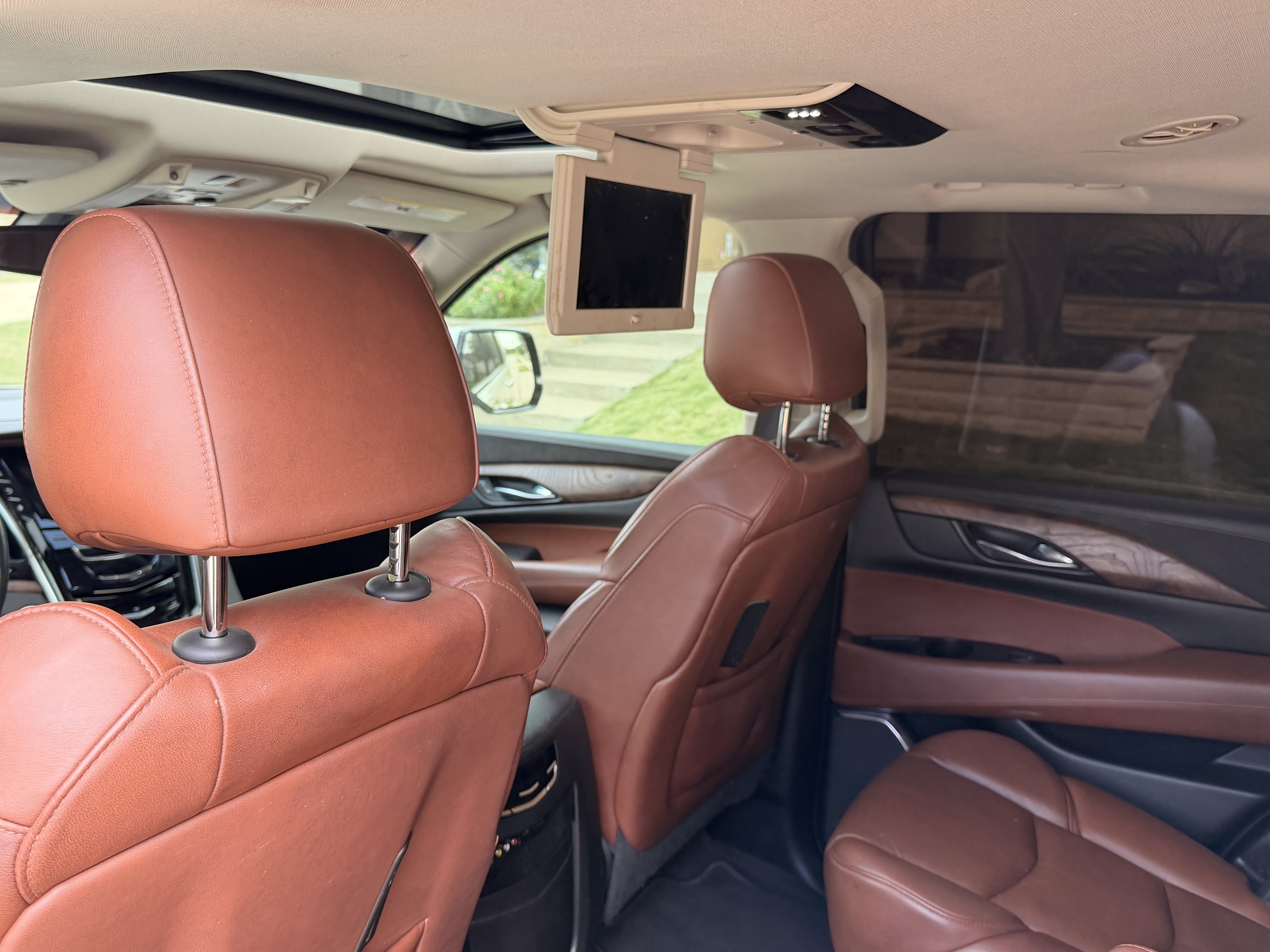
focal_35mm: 28
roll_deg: +1.0
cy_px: 482
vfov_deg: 49.7
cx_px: 558
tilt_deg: -12.4
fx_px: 1027
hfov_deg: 63.2
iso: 160
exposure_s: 1/121
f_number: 1.78
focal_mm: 6.76
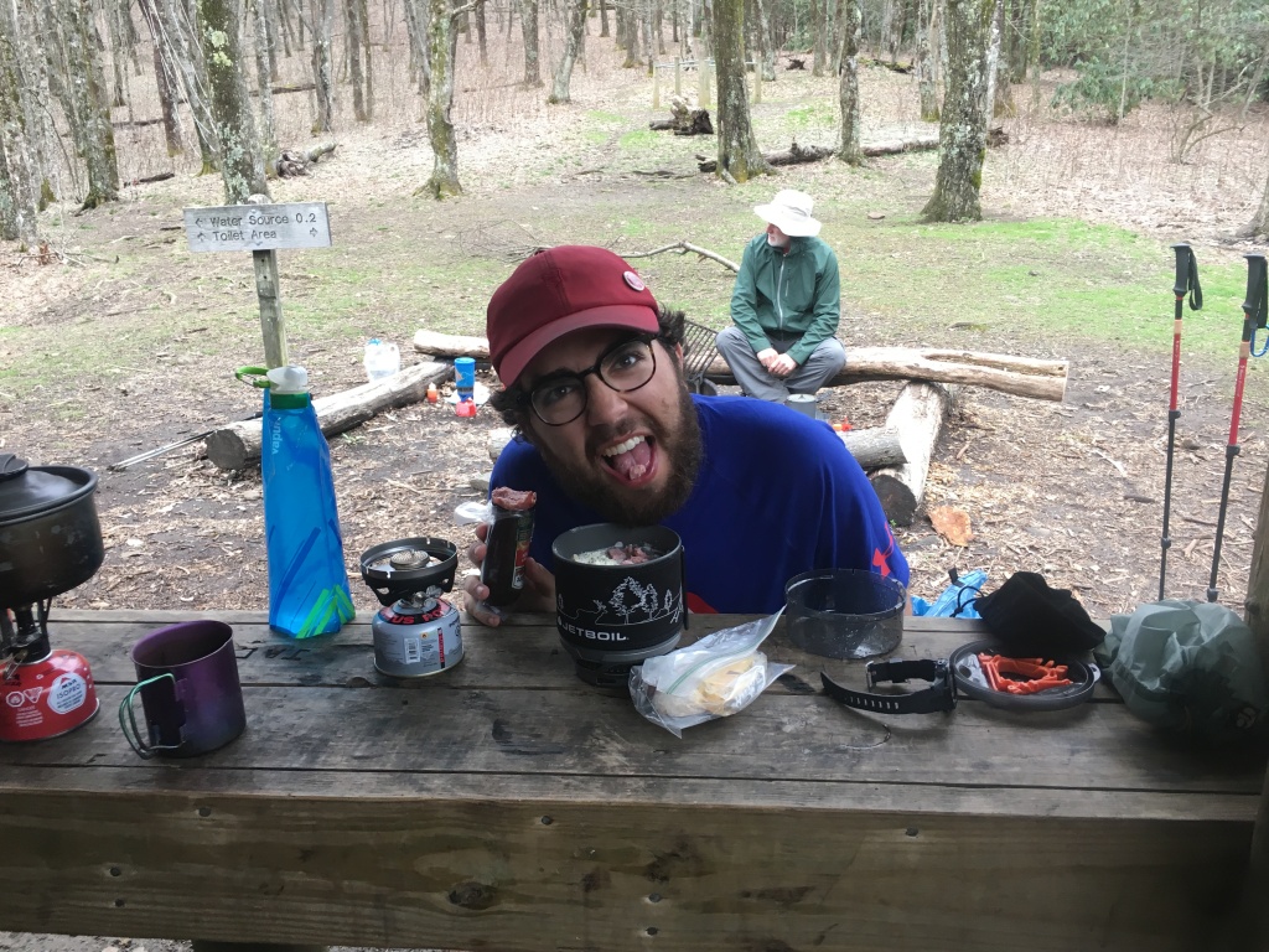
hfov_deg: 61.7
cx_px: 634
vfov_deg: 48.2
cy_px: 476
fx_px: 1063
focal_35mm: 29
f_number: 2.2
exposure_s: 1/30
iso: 25
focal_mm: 4.15
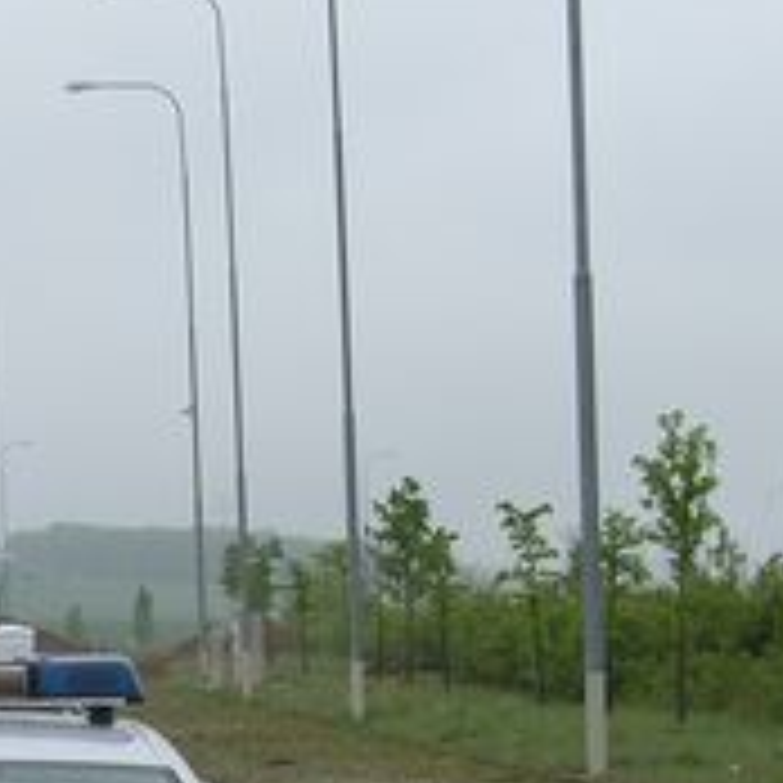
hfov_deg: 9.6
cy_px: 837
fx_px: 4581
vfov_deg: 9.7
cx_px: -171
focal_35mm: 179
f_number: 3.5
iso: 50
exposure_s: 1/125
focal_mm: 14.2
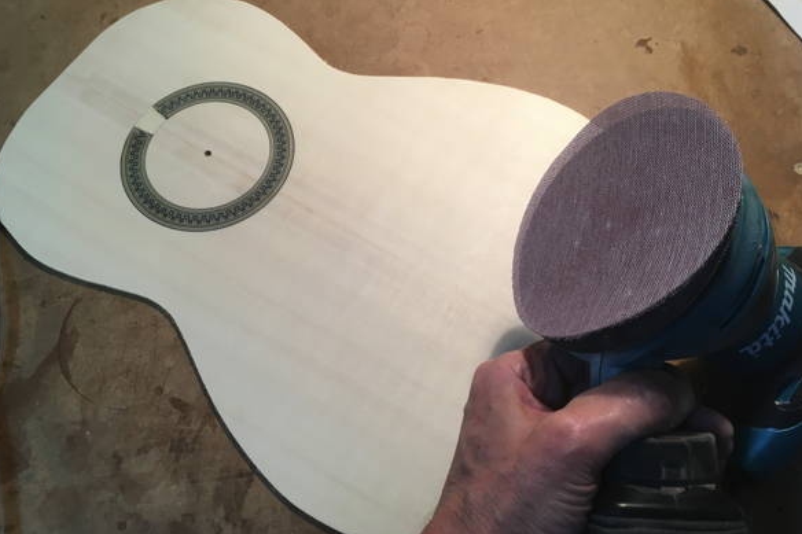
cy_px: 242
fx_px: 690
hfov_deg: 60.3
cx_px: 396
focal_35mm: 31
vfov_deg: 42.3
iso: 64
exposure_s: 1/33
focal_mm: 4.15
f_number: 2.2
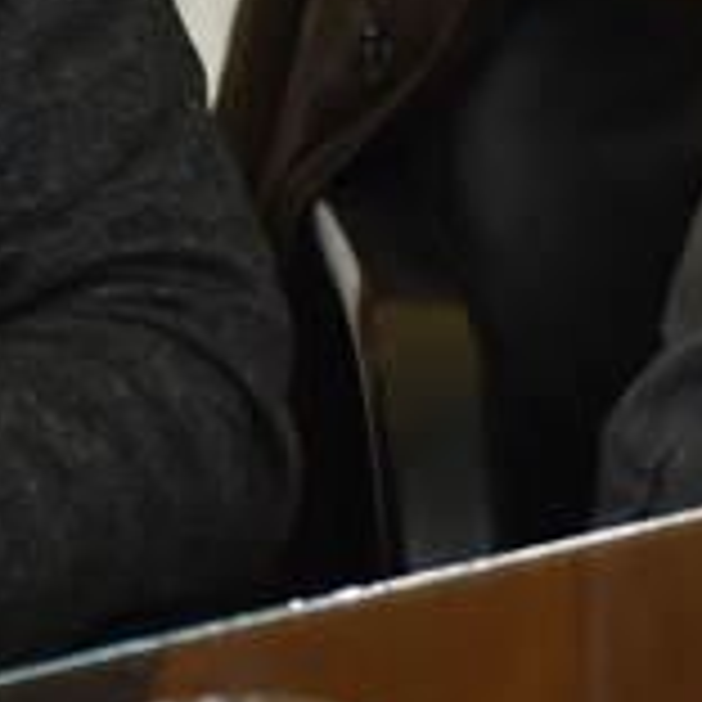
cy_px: -297
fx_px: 6677
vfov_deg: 6.0
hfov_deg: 6.0
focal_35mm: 291
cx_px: 180
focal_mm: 52
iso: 1250
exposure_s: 1/200
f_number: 3.5
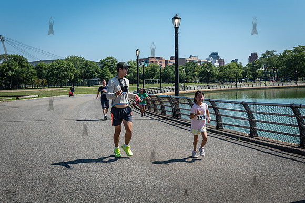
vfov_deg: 29.6
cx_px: 154
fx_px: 384
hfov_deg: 43.3
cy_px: 119
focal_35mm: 45
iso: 200
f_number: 4
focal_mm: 36
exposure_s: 1/2500
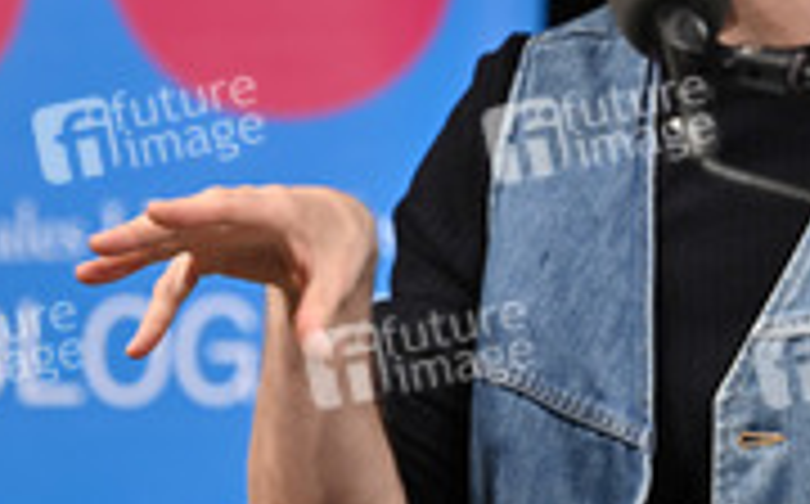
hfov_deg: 5.9
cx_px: 479
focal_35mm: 358
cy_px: 18
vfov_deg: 3.7
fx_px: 7893
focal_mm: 140
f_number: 2.8
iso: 1250
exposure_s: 1/320
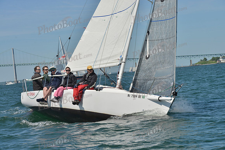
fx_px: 688
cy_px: 75
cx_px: 112
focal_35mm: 110
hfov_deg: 18.6
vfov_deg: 12.5
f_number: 10
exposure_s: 1/1250
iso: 280
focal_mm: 110
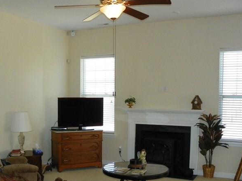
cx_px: 83
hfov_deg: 41.6
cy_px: 128
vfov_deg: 31.8
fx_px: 315
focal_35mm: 45
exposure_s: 1/125
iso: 200
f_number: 2.8
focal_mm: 4.6
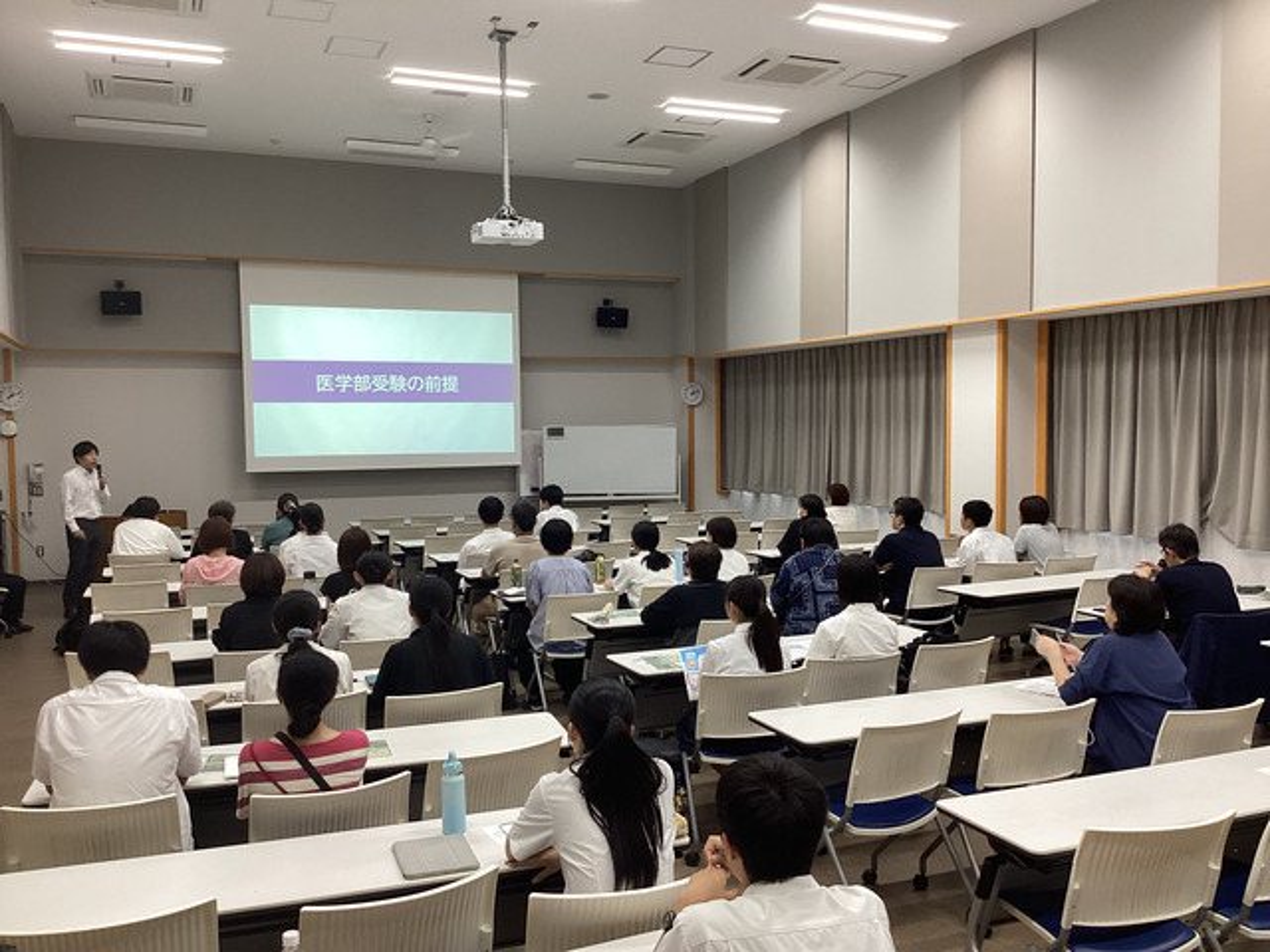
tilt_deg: -4.0
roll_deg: +0.5
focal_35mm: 31
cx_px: 635
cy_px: 476
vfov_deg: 45.4
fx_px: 1137
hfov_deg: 58.4
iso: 100
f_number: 2.4
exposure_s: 1/60
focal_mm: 3.3
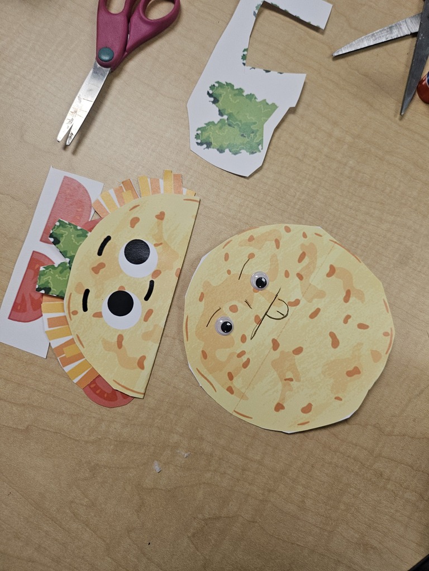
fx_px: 397
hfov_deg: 56.8
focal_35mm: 24
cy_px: 286
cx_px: 214
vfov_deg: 71.6
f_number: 1.8
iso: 125
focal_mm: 5
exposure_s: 1/120
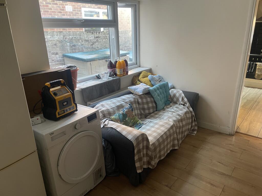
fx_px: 197
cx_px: 131
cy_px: 98
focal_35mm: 26
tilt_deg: -20.9
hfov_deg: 67.3
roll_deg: +1.5
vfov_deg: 53.1
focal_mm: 4.2
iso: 200
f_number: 1.6
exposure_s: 1/50
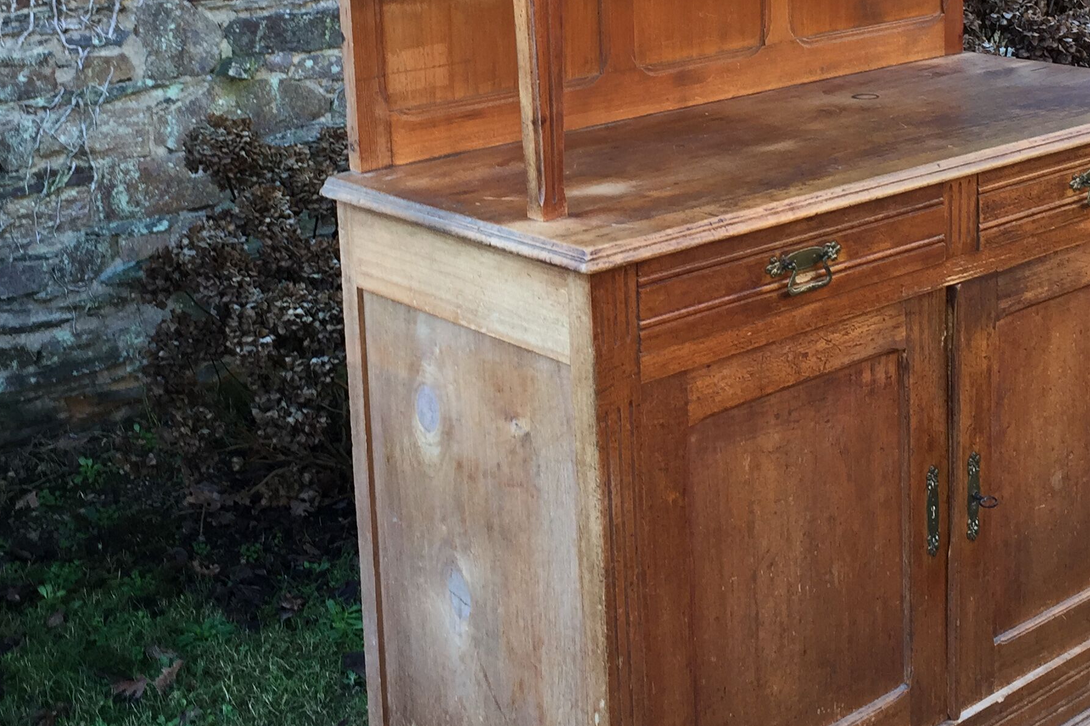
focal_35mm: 55
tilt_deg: -8.6
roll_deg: +2.0
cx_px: 590
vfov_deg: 24.0
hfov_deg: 36.2
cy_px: 92
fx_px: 1665
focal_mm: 4.15
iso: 40
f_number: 2.2
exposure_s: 1/100
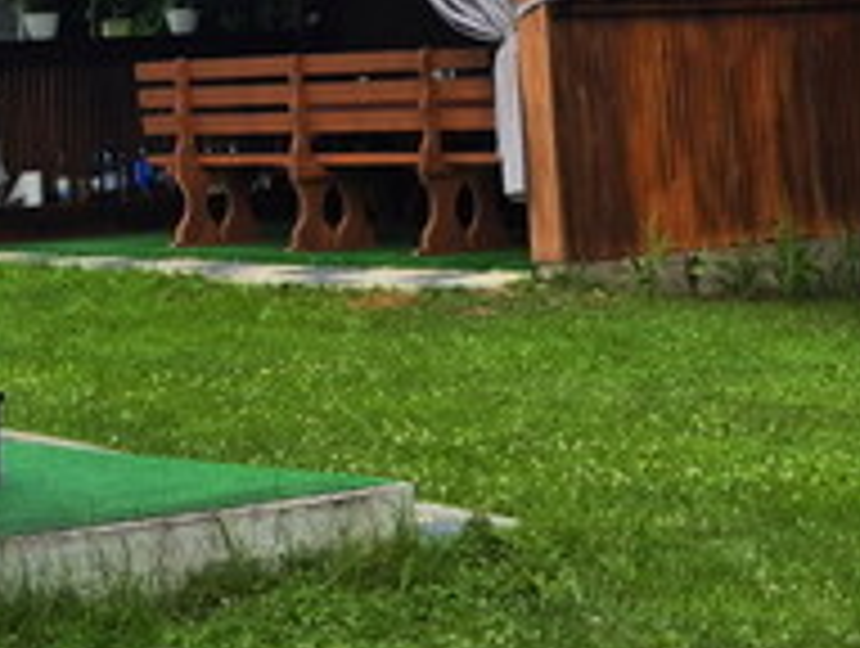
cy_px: -184
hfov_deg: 16.0
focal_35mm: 123
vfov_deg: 11.8
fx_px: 3062
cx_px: 419
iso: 25
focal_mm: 5.4
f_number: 1.8
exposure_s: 1/1132
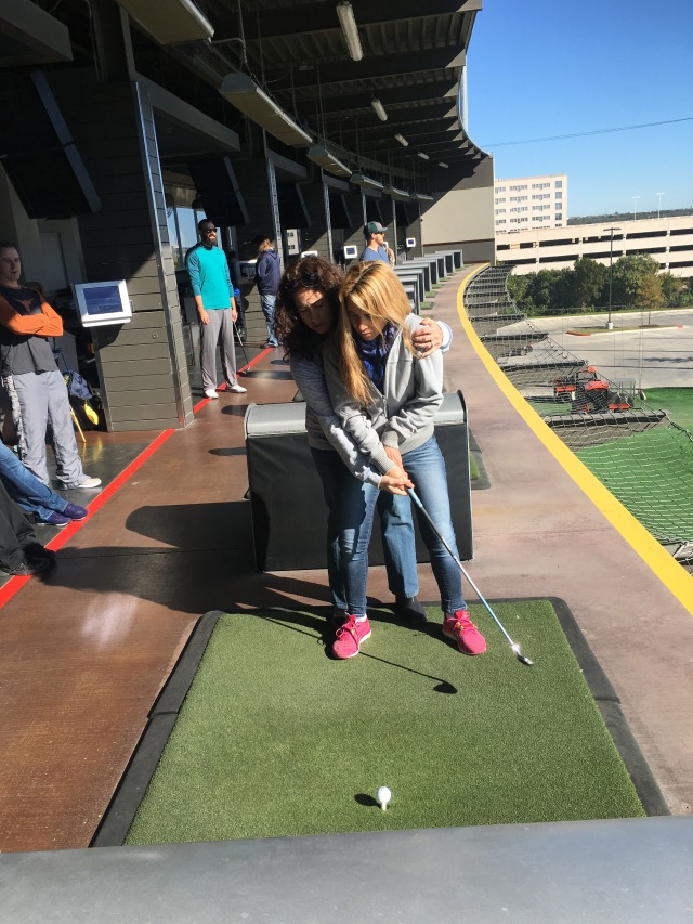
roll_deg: +5.8
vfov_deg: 61.7
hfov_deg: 48.2
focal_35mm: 29
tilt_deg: -15.4
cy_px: 462
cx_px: 346
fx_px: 774
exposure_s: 1/1350
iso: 25
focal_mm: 4.15
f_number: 2.2
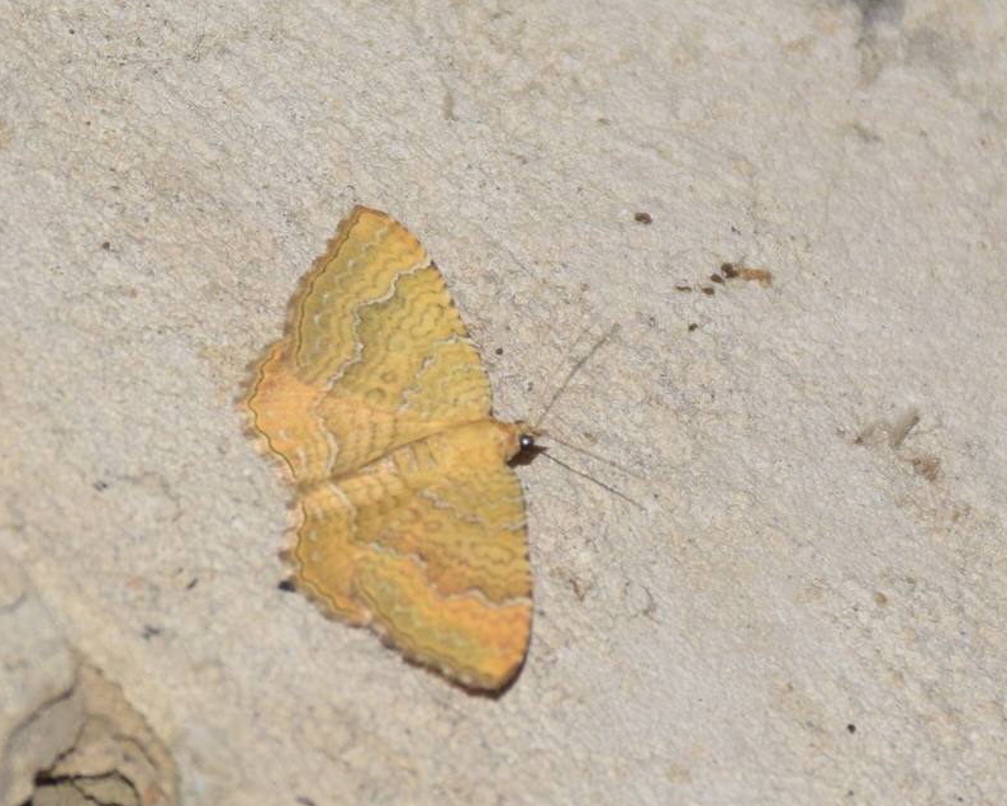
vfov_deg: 6.5
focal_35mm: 238
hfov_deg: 8.1
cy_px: 404
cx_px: 408
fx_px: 7093
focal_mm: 140
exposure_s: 1/60
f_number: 7.1
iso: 320
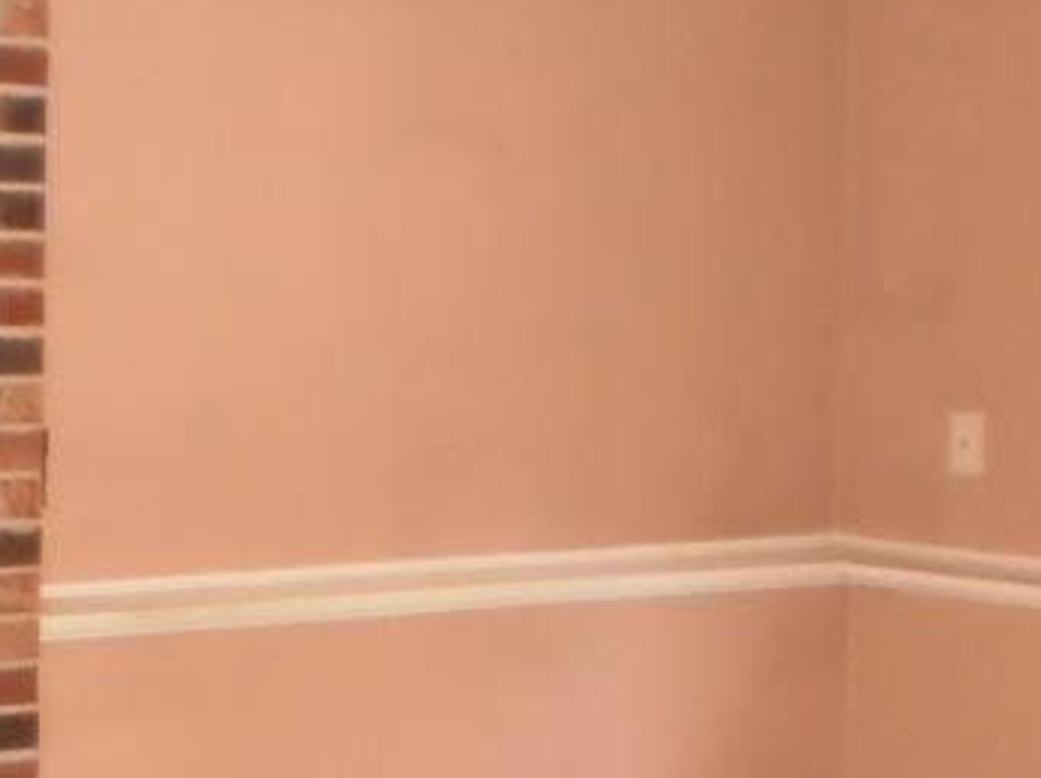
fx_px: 3214
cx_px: 136
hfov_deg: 18.1
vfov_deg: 13.8
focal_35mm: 107
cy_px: 588
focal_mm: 6.3
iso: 400
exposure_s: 1/30
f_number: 3.1
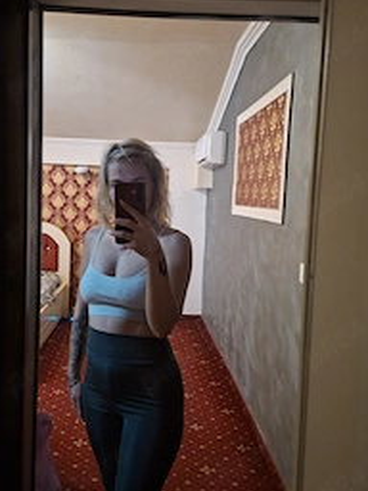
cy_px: 230
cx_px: 134
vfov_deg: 51.3
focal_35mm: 36
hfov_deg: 39.4
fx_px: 510
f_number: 1.8
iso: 1000
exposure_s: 1/20
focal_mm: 5.54
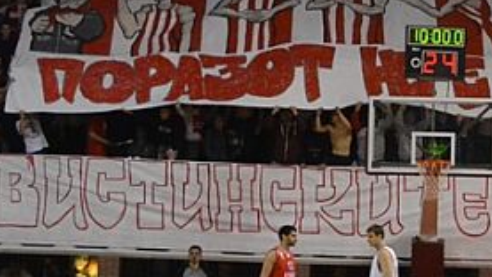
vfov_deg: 11.1
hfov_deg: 19.6
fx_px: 1422
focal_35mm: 109
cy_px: 135
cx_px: 297
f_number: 4.5
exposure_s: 1/250
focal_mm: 32
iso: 3200
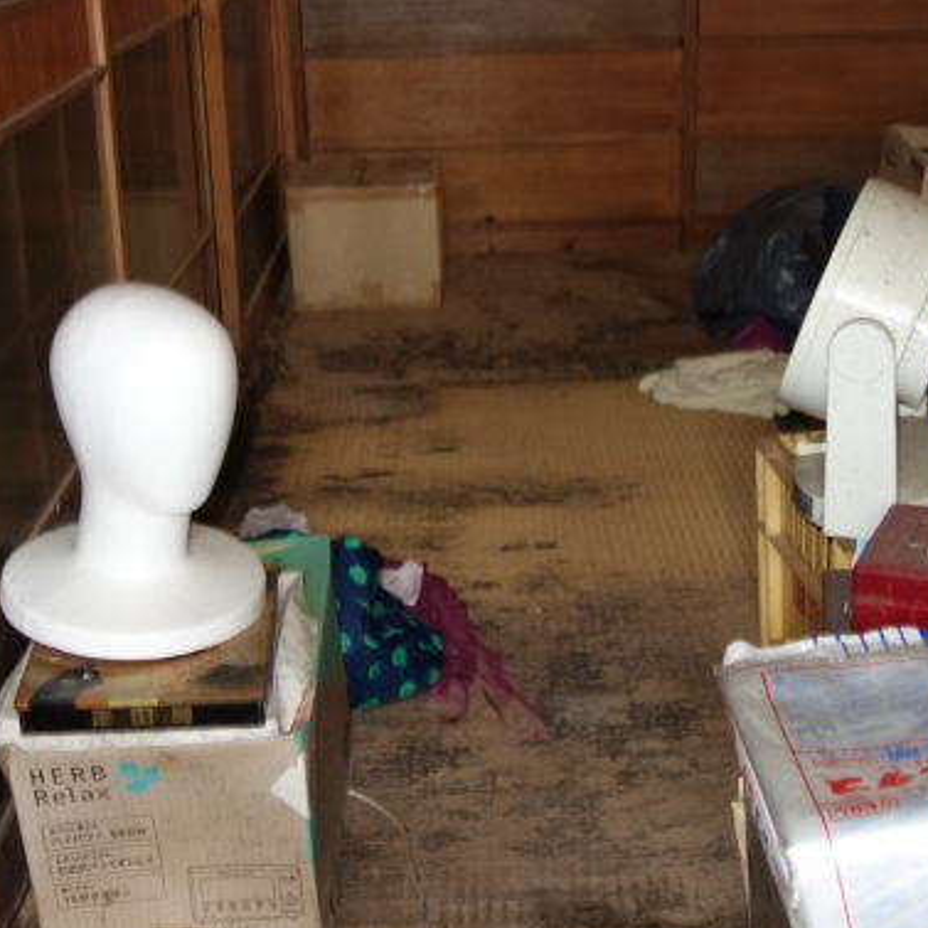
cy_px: 412
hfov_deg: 29.5
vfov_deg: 29.5
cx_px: 554
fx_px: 1759
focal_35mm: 58
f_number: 1.8
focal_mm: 10.4
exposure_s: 1/30
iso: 160
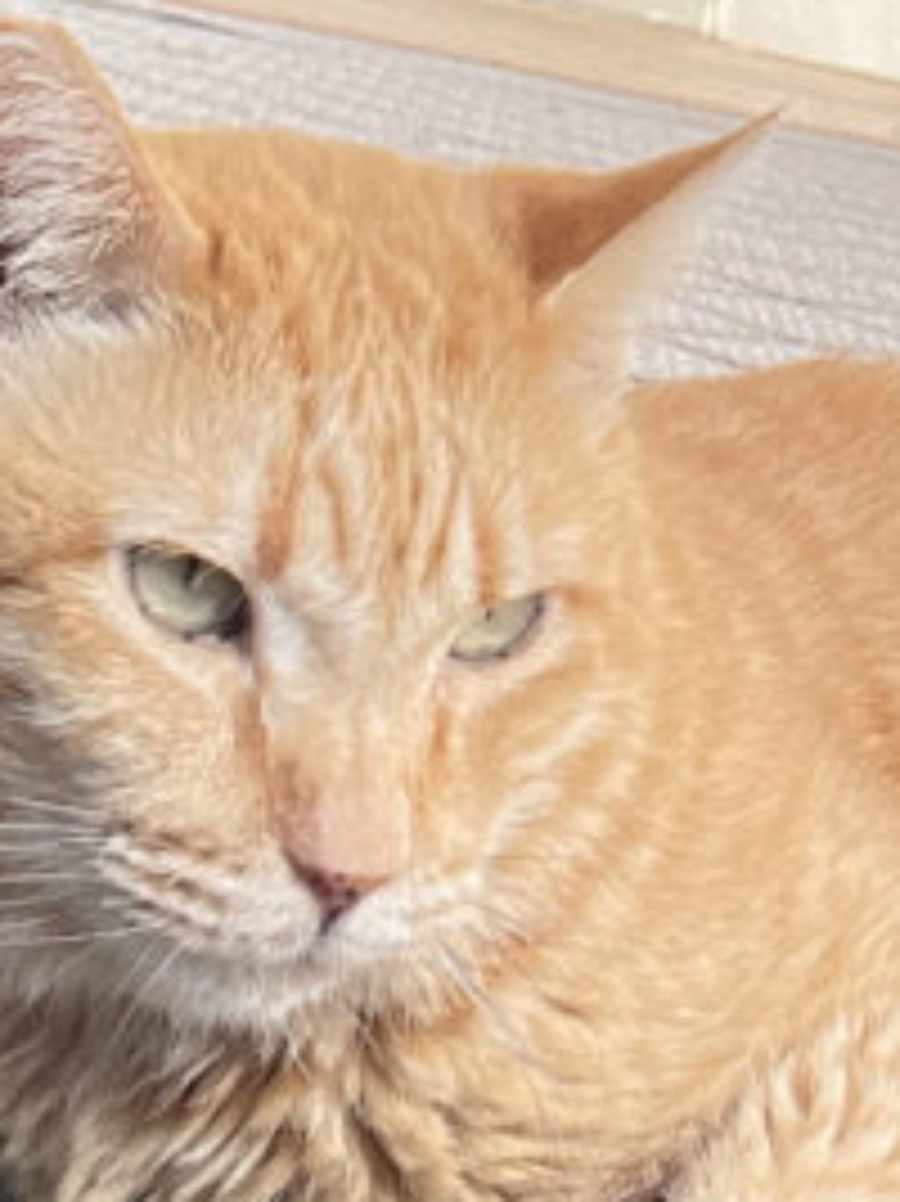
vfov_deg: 15.9
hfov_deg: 12.8
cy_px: -536
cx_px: 634
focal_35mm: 115
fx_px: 3990
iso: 25
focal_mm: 2.71
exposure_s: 1/440
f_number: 2.2
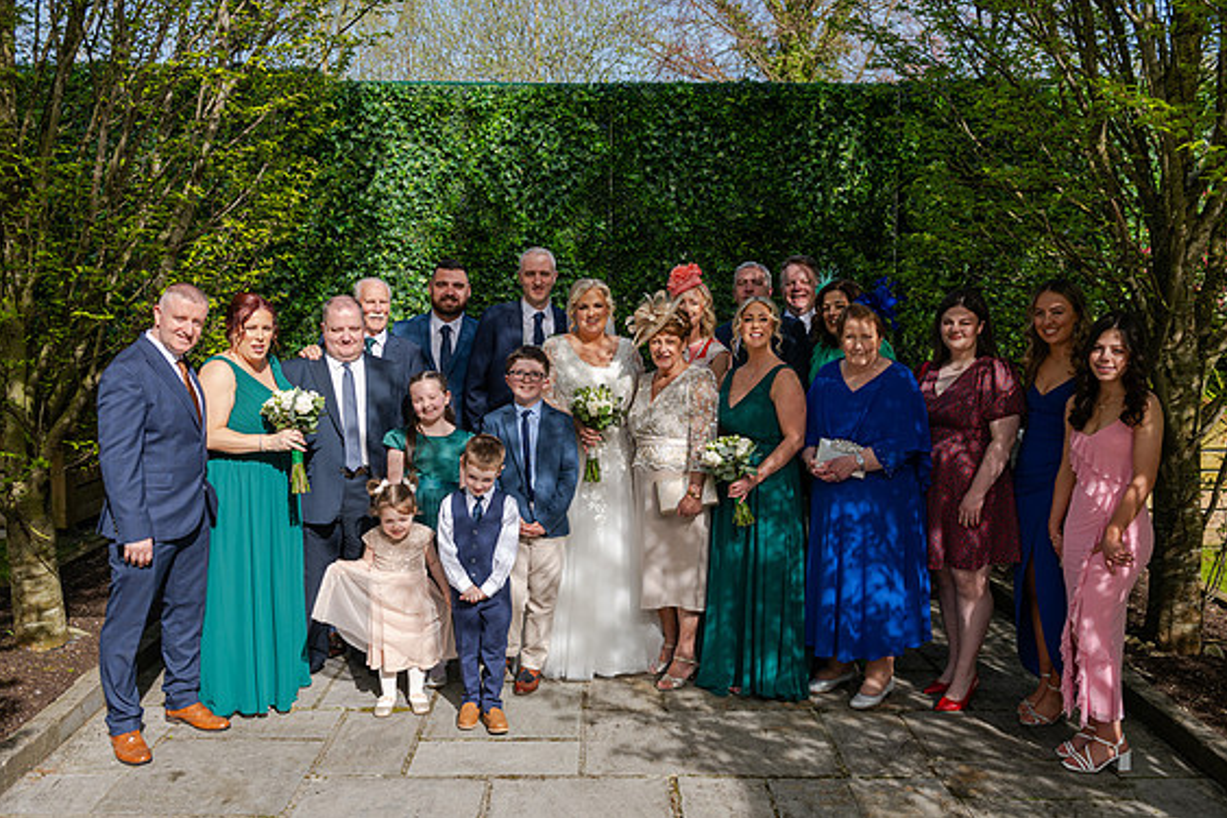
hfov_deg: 57.2
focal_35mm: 33
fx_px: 1124
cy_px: 398
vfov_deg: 39.9
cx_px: 615
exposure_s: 1/400
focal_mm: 32
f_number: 5
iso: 100
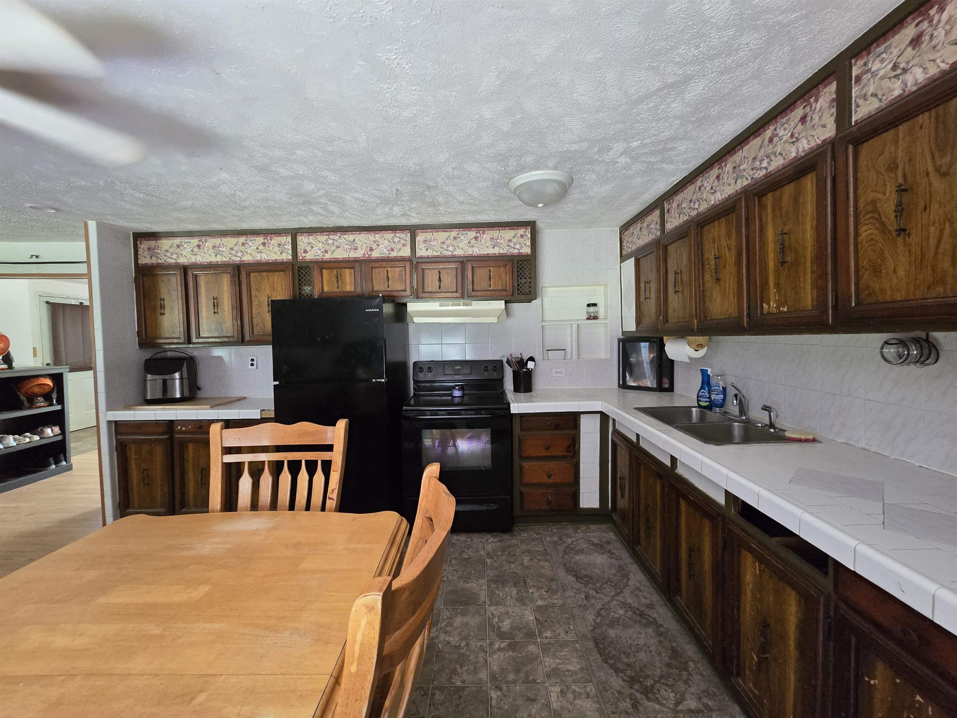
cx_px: 478
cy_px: 359
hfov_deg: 106.2
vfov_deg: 89.9
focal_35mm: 13
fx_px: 359
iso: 1250
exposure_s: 1/40
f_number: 2.2
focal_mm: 2.2
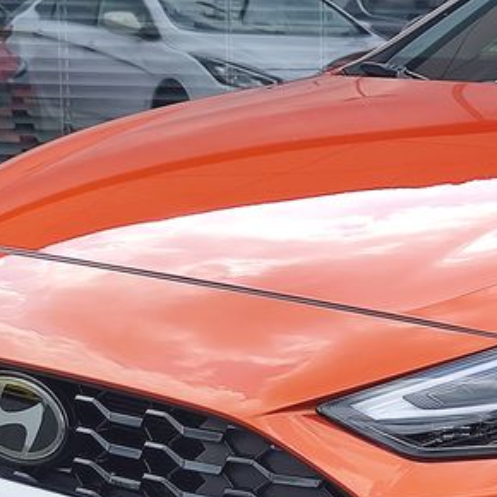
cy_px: 386
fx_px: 1364
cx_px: 687
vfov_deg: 20.4
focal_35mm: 84
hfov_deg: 18.8
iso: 50
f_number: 1.69
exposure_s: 1/315
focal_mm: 7.01
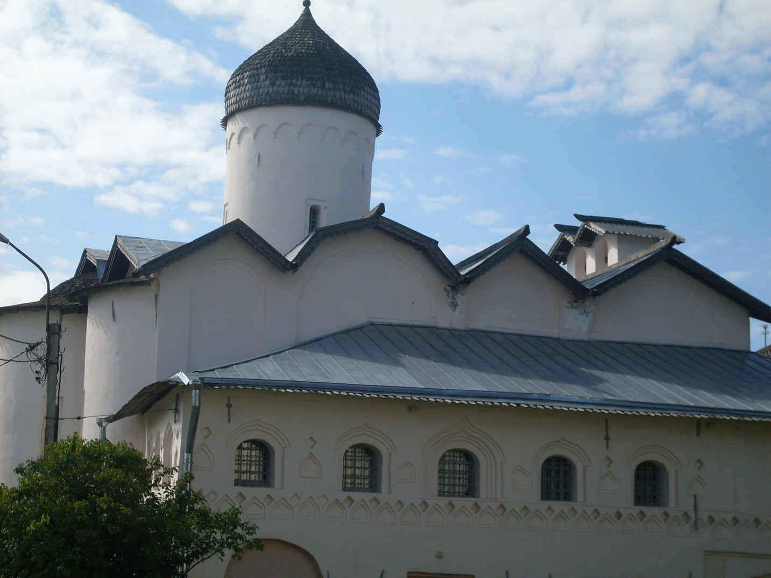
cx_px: 386
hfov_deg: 24.1
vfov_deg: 18.2
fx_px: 1804
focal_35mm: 81
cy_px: 289
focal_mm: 13.5
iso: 80
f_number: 4
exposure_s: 1/1000
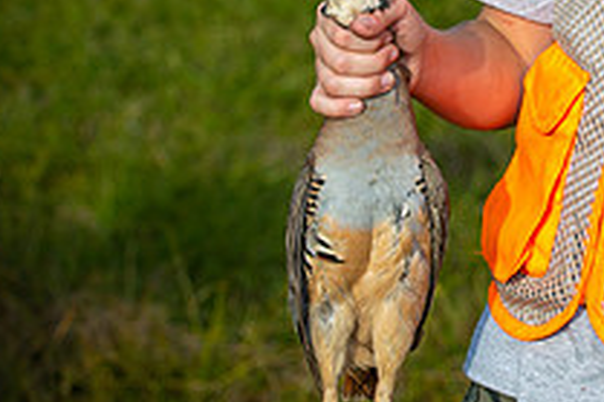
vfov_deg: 5.6
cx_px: 721
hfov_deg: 8.4
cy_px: 0
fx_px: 4074
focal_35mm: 243
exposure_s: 1/500
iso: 100
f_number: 5.6
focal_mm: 75
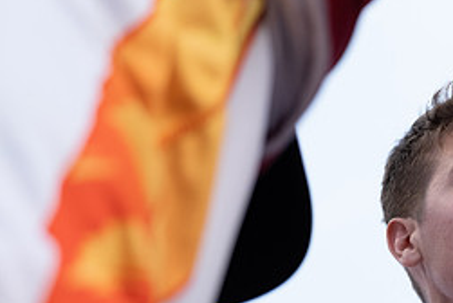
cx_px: 522
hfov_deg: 10.8
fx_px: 2356
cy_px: 212
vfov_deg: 7.4
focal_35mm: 187
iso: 640
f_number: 2.8
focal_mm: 54.1
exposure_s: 1/320
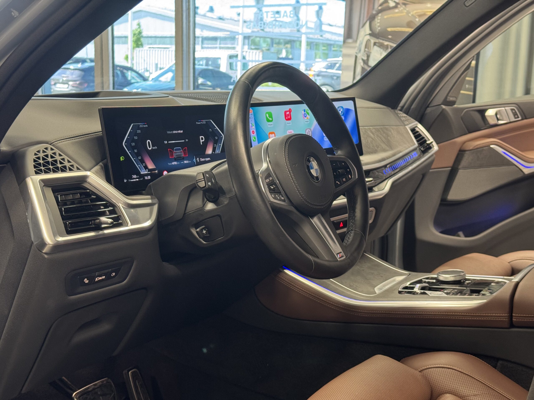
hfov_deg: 39.7
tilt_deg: -10.4
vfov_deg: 30.3
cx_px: 267
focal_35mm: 48
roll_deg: -0.9
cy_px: 200
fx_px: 740
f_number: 1.78
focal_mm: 6.76
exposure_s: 1/50
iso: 200
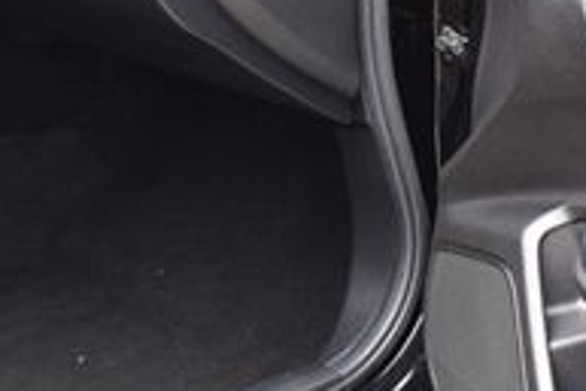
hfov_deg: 12.9
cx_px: 140
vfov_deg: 8.6
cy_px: -3
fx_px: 2590
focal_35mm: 159
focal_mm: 32
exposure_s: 1/50
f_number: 8
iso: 400
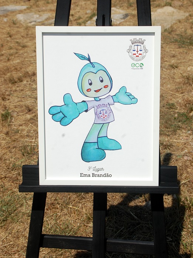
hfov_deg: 23.3
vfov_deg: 30.7
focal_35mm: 63
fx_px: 468
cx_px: 98
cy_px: 115
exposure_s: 1/640
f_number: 13
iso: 200
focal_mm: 38
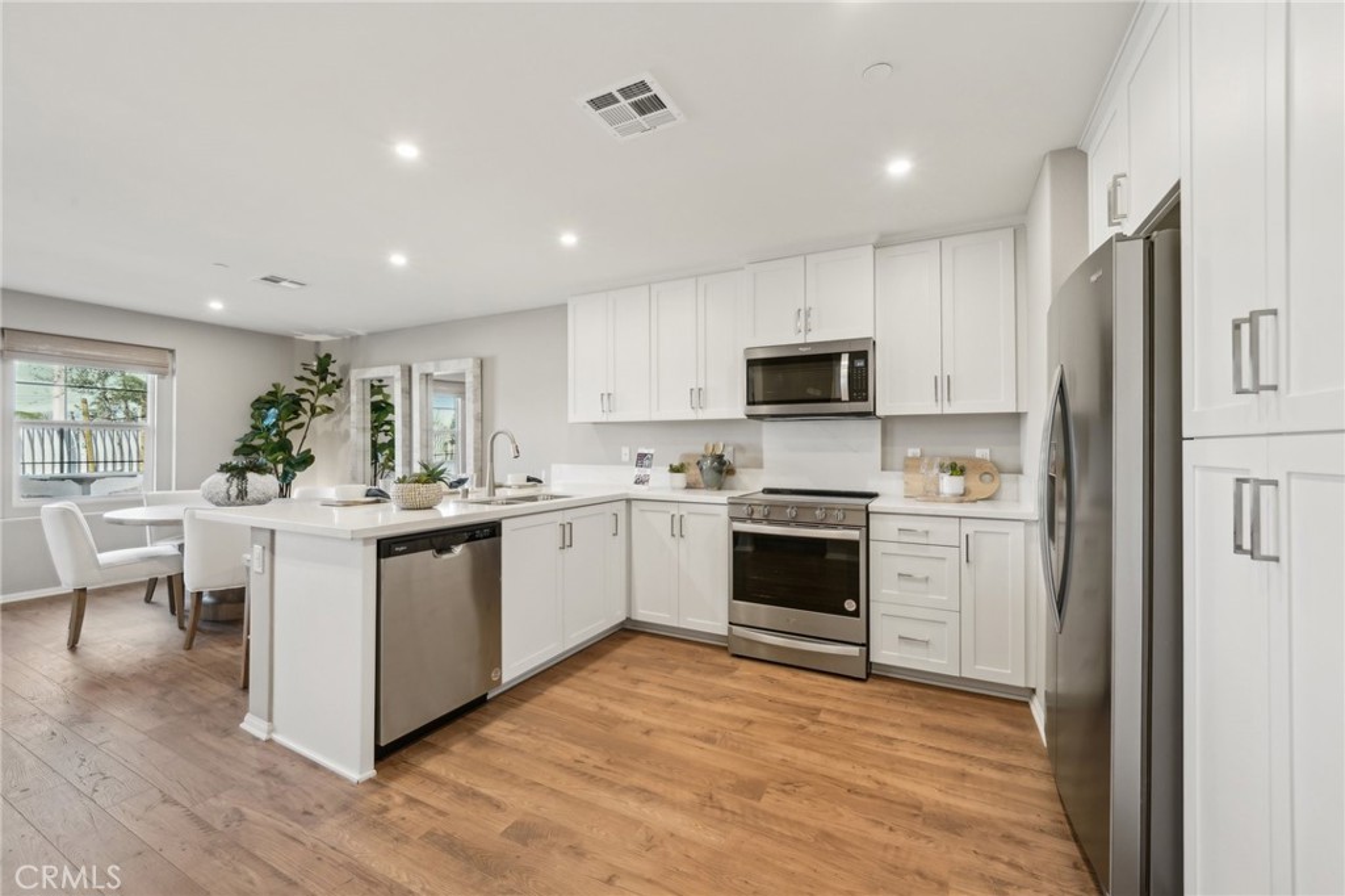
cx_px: 672
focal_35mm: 13
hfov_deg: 108.3
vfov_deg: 85.4
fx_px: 486
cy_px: 448
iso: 400
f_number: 9
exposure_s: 1/10
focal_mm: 13
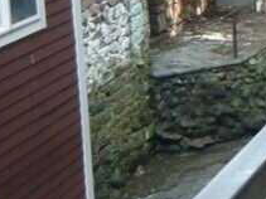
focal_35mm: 136
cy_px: 4
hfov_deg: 13.0
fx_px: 1044
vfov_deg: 10.8
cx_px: 493
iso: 200
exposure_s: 1/125
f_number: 2.8
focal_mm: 4.6
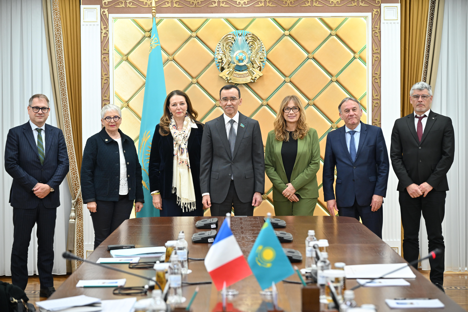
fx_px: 975
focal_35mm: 75
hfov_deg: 27.0
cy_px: 156
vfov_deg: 18.2
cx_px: 234
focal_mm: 75
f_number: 4
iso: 1250
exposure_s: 1/160
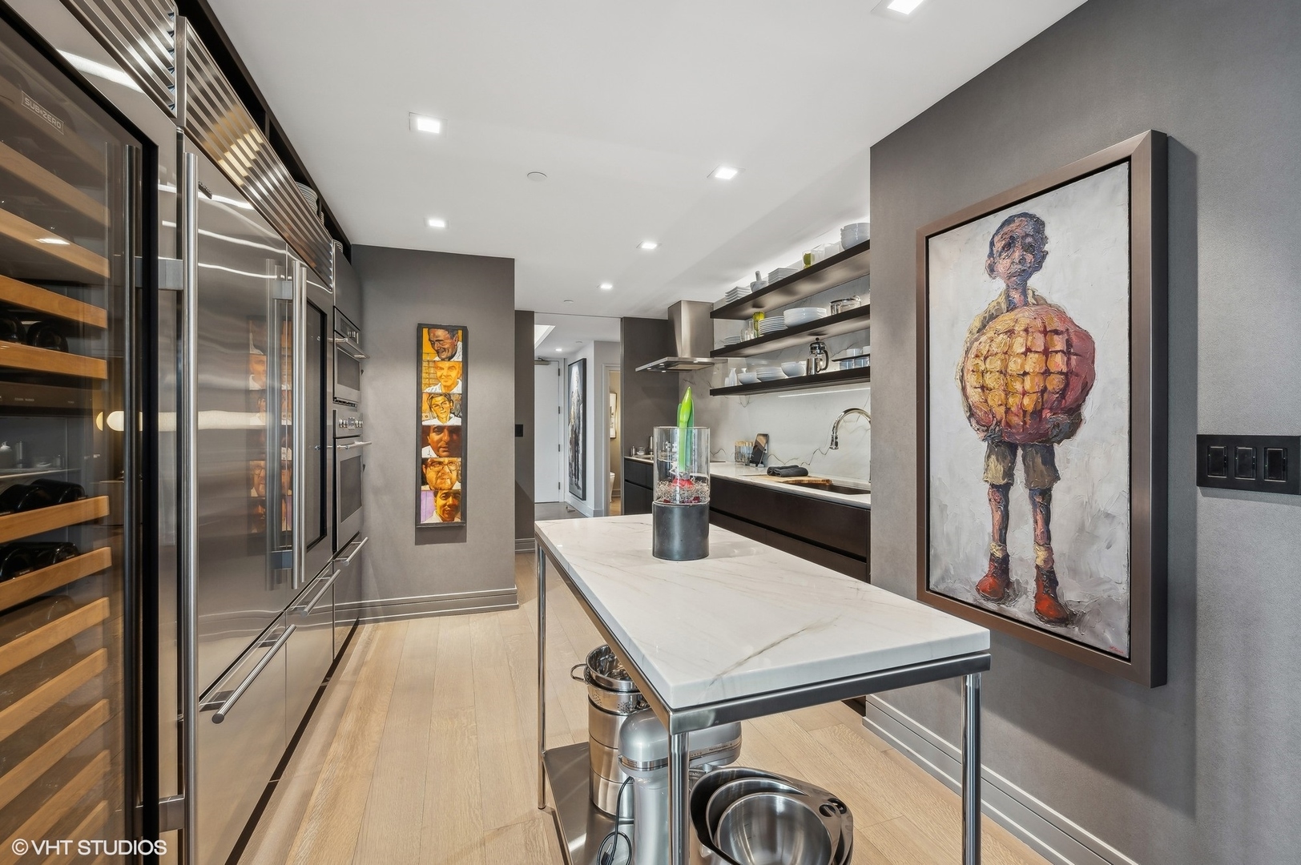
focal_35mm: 16
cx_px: 650
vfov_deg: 75.4
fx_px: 560
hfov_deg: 98.6
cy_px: 432
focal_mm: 15.5
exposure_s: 1/6
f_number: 9.5
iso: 200
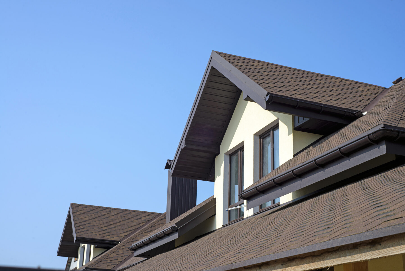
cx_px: 202
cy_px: 136
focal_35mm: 50
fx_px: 563
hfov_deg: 39.6
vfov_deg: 27.0
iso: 125
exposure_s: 1/400
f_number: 11
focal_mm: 50
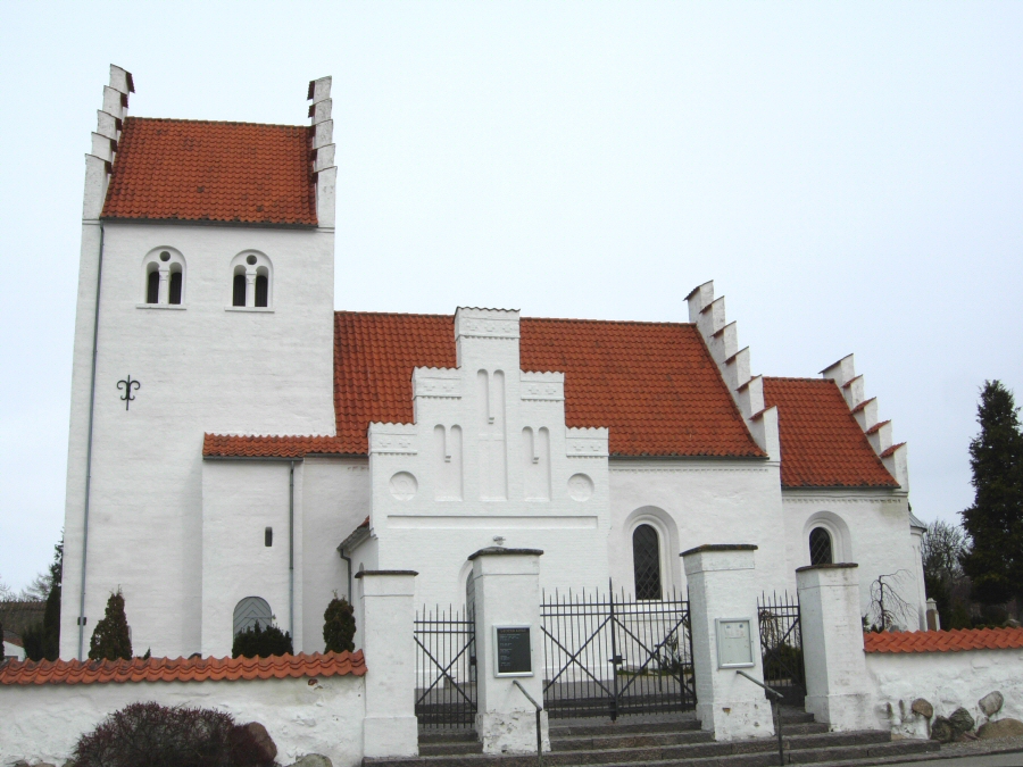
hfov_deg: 51.4
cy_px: 384
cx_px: 512
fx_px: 1064
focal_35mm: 36
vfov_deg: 39.7
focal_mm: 7.5
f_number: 6.1
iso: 50
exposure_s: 1/287
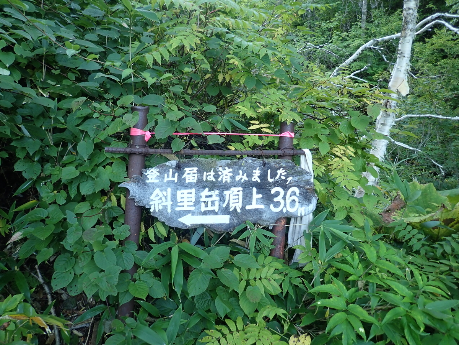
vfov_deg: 54.9
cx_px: 230
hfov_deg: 69.4
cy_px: 172
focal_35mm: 25
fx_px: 331
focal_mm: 4.5
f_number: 2
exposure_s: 1/50
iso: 200
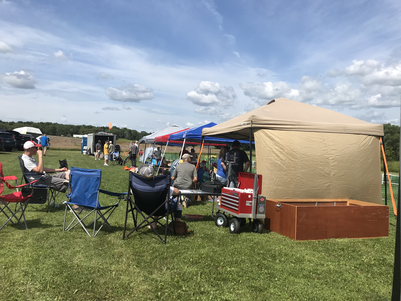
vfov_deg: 49.7
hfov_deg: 63.4
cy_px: 150
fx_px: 324
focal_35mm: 28
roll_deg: -1.2
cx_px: 200
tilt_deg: -0.7
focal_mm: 3.99
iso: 20
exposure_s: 1/3195
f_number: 1.8
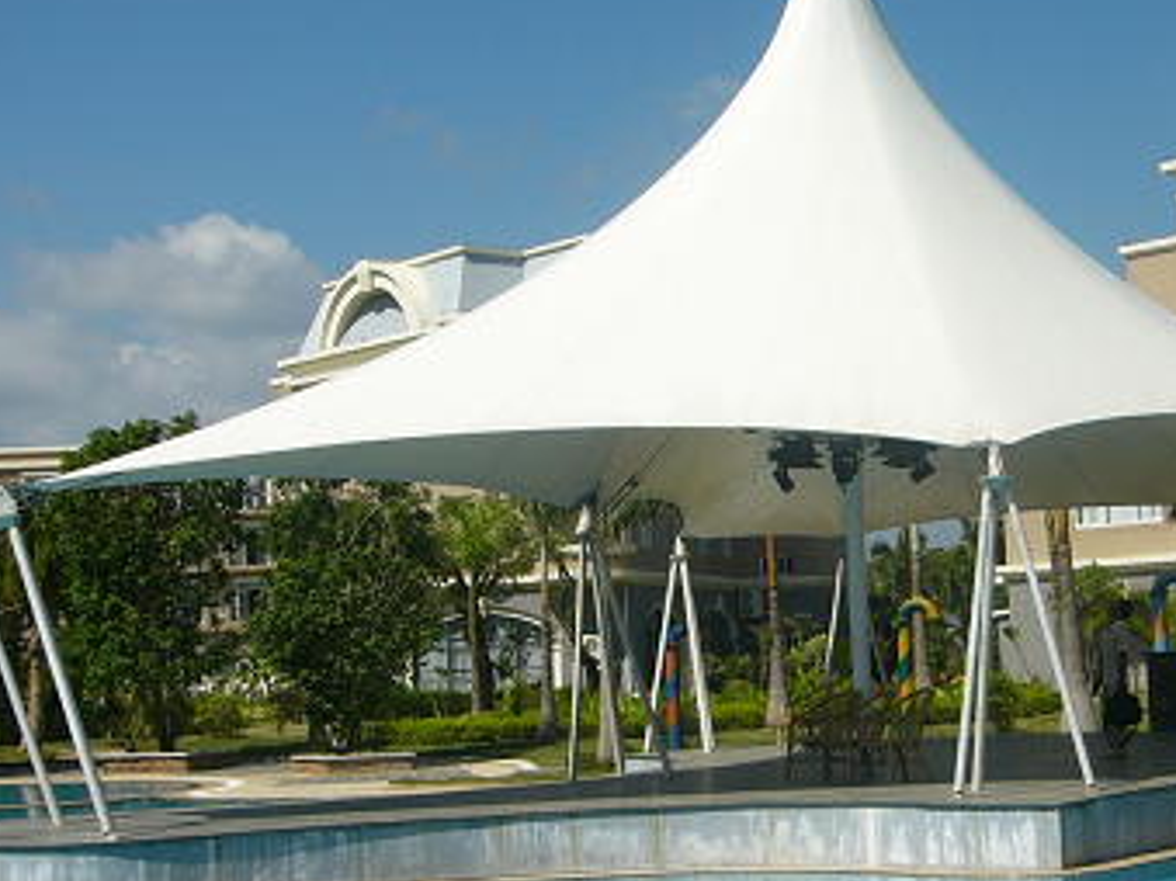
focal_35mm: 69
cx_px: 680
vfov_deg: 21.3
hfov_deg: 28.1
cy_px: 340
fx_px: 2343
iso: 50
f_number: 8.3
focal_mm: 6.5
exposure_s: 1/250
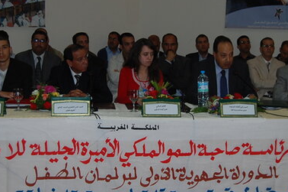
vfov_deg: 18.4
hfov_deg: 27.5
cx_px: 146
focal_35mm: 74
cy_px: 87
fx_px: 590
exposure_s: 1/60
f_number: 4.5
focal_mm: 31
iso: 400
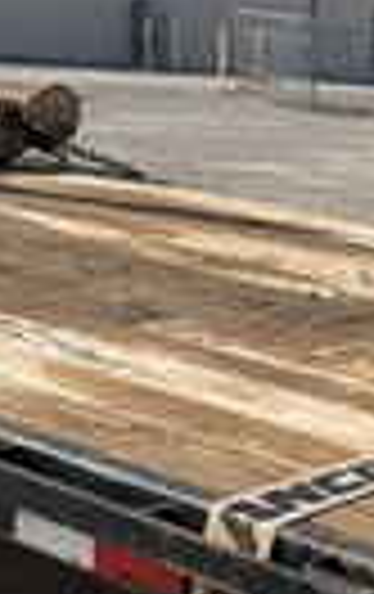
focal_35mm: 77
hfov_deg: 16.6
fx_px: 1250
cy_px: 585
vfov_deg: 25.5
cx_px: 383
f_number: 1.78
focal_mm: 6.76
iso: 80
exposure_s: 1/3584
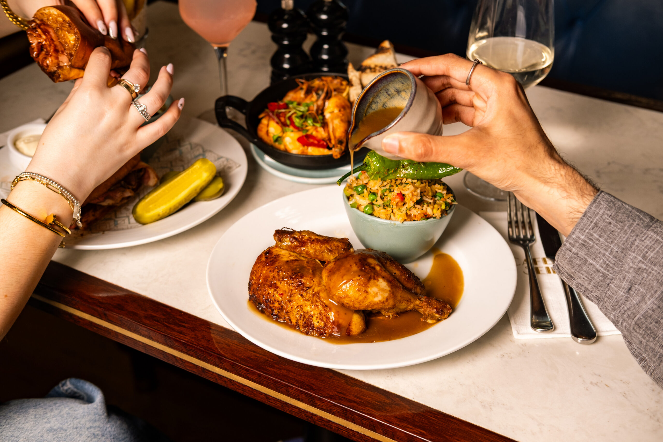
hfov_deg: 37.5
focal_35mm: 53
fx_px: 976
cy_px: 221
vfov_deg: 25.5
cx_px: 332
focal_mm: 35
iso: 250
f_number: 4
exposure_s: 1/125
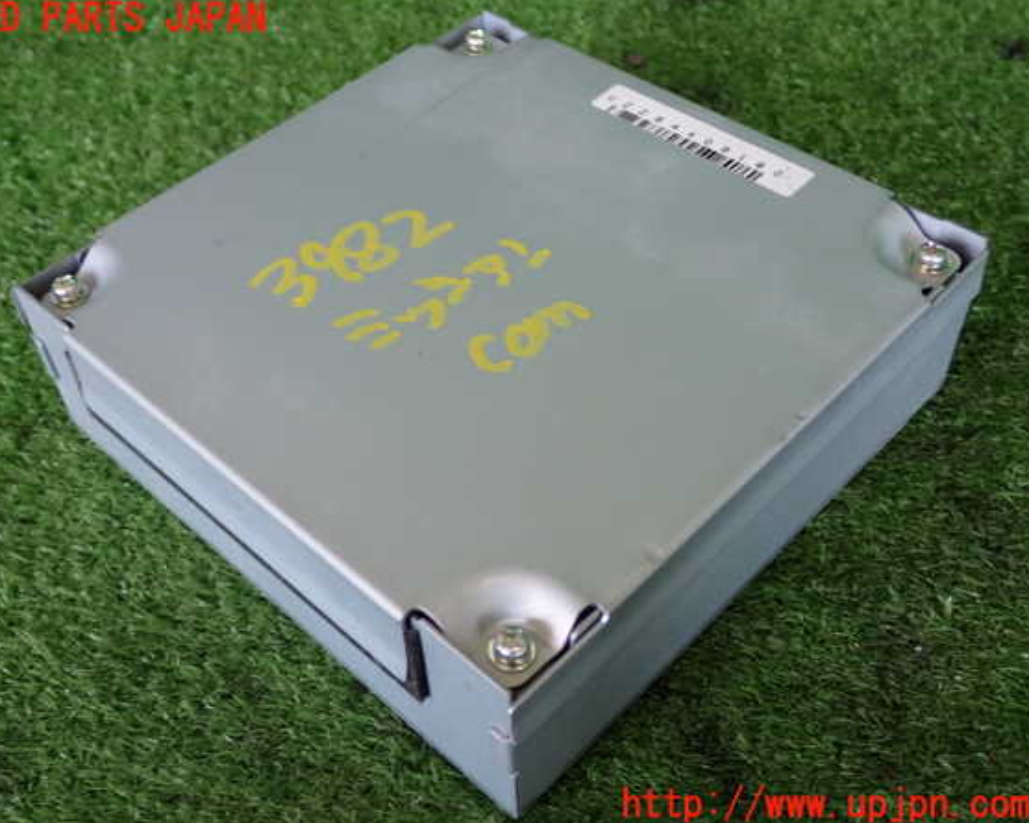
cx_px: 485
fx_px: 1218
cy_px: 412
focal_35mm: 40
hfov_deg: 45.8
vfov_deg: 37.3
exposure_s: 1/80
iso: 200
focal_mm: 6.83
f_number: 2.7
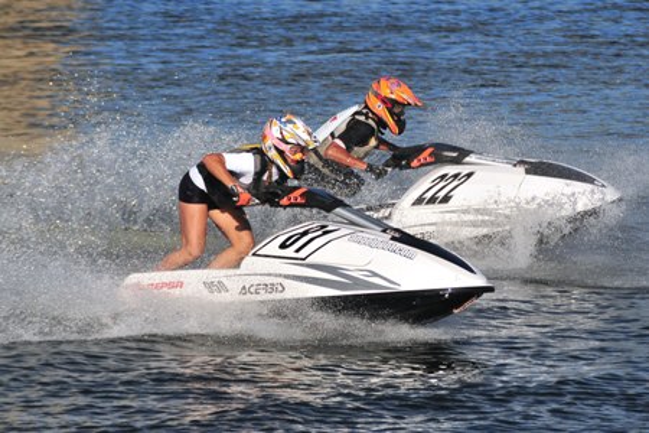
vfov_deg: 4.6
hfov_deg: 6.9
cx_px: 324
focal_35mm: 300
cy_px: 216
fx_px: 5408
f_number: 6.3
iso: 400
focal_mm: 200
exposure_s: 1/2500
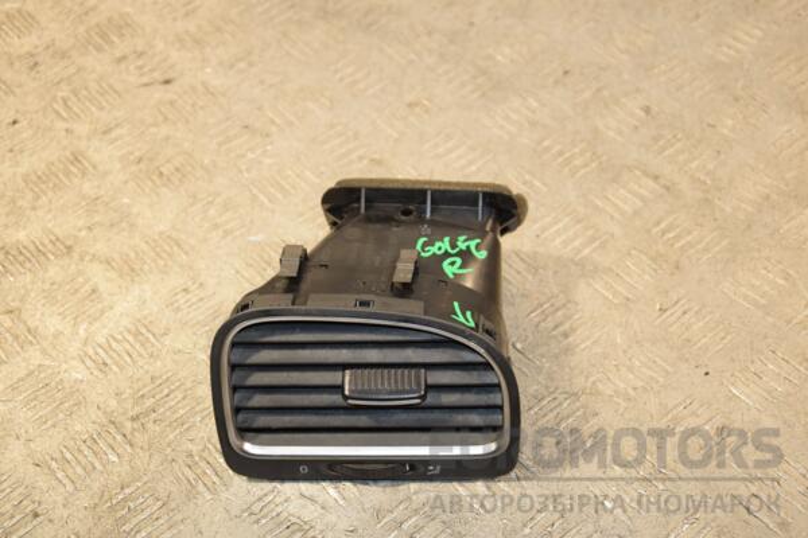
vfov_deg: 21.6
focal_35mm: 63
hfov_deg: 31.9
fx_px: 1414
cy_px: 269
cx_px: 404
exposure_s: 1/200
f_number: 5
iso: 800
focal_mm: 42
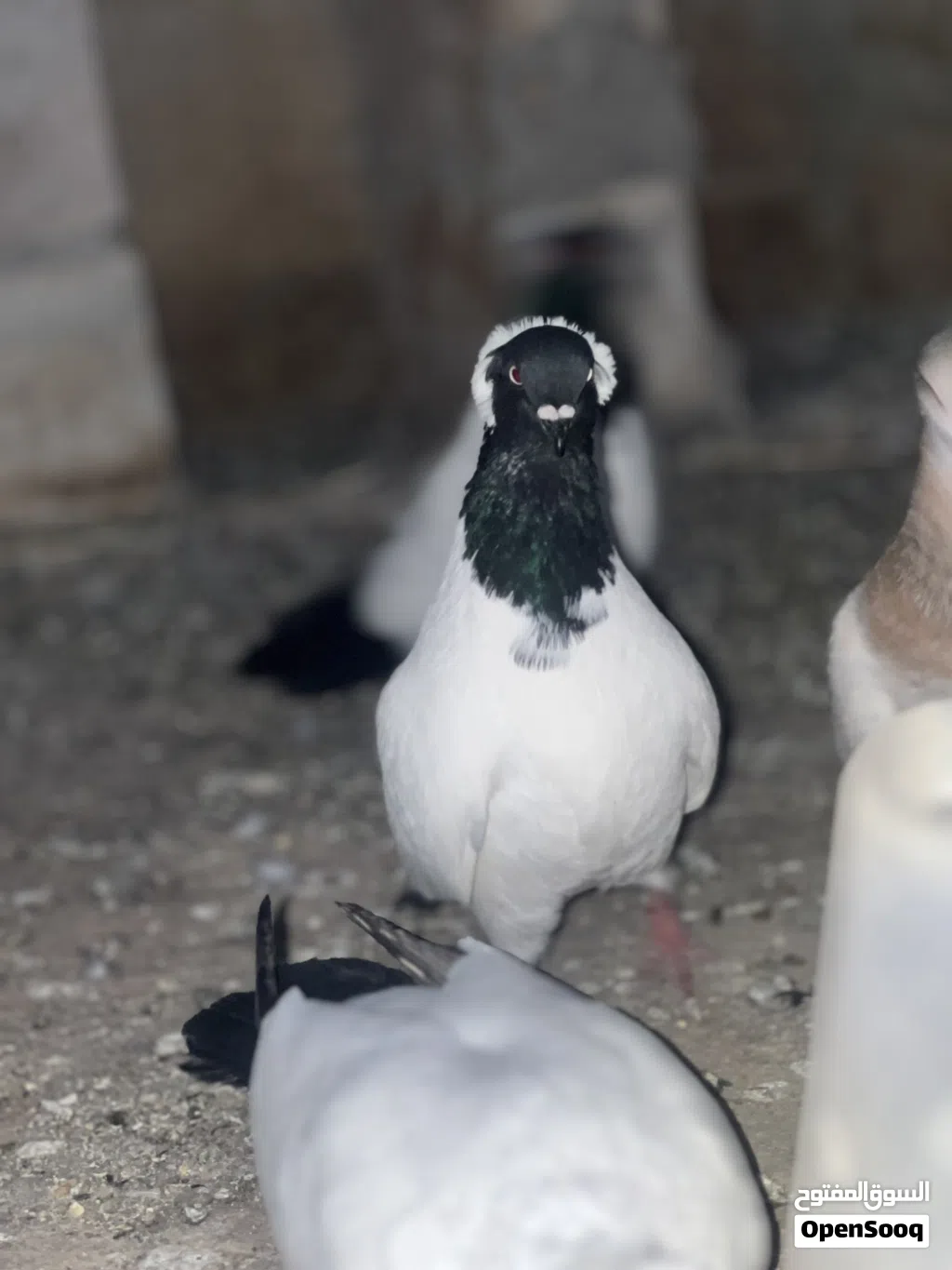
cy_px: 635
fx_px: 2823
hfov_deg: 19.1
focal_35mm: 77
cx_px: 476
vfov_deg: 25.3
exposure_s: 1/34
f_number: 2.8
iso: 125
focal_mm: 9
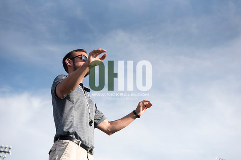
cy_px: 80
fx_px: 415
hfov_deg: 32.4
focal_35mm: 62
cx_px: 120
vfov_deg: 21.9
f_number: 5.6
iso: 800
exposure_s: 1/4000
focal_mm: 62
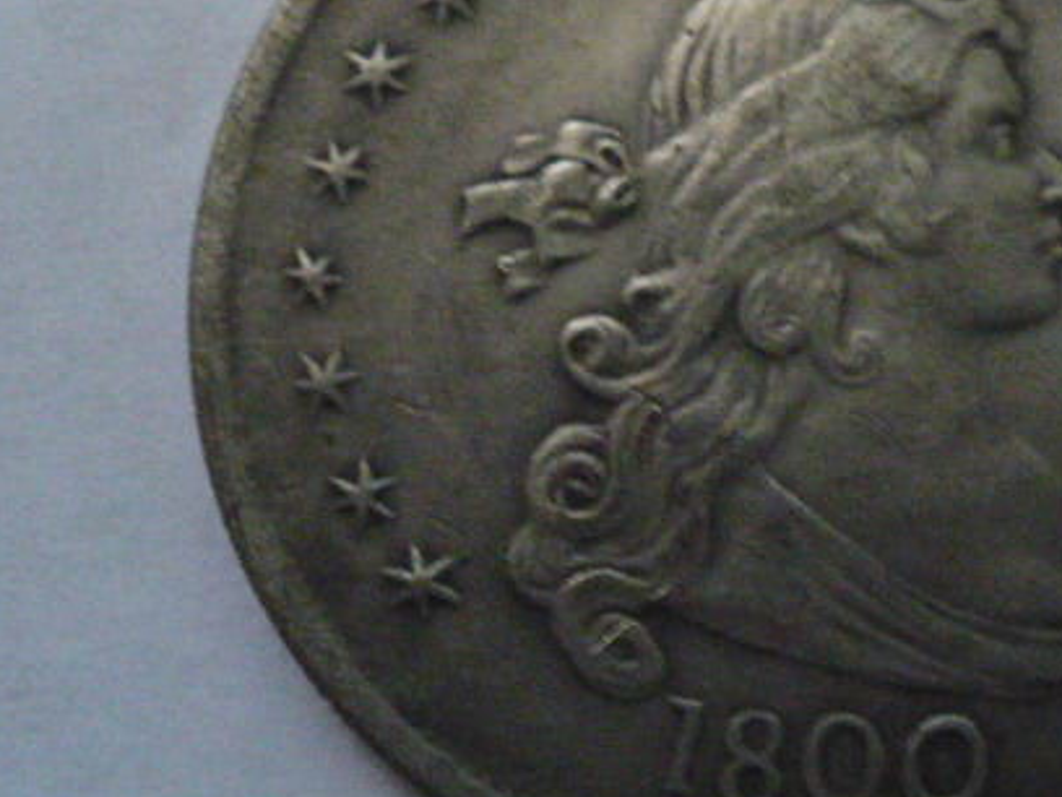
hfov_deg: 33.0
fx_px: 1779
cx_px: 703
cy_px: 310
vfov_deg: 25.2
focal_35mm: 58
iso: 800
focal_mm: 6.1
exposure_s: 1/8
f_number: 2.8
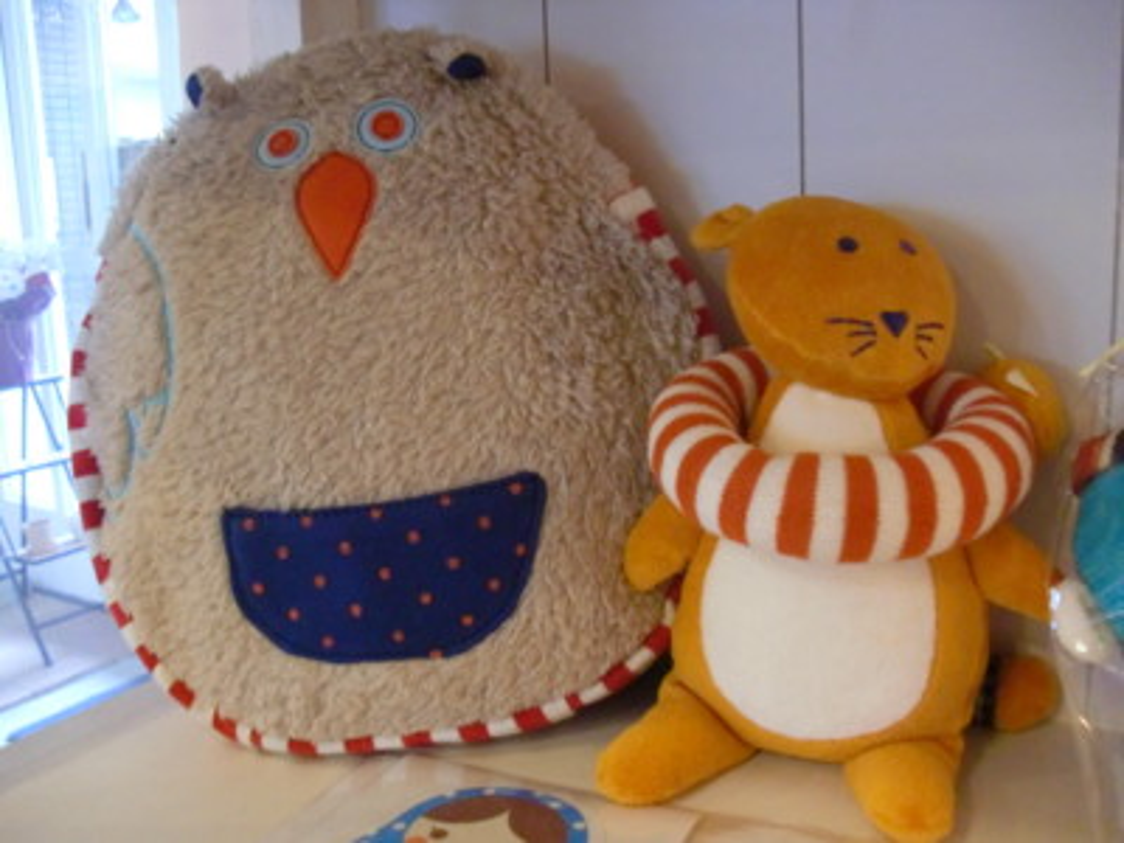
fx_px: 1169
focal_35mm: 36
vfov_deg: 39.7
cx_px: 562
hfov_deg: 51.4
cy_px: 422
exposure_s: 1/60
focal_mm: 6.3
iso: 640
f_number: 2.8
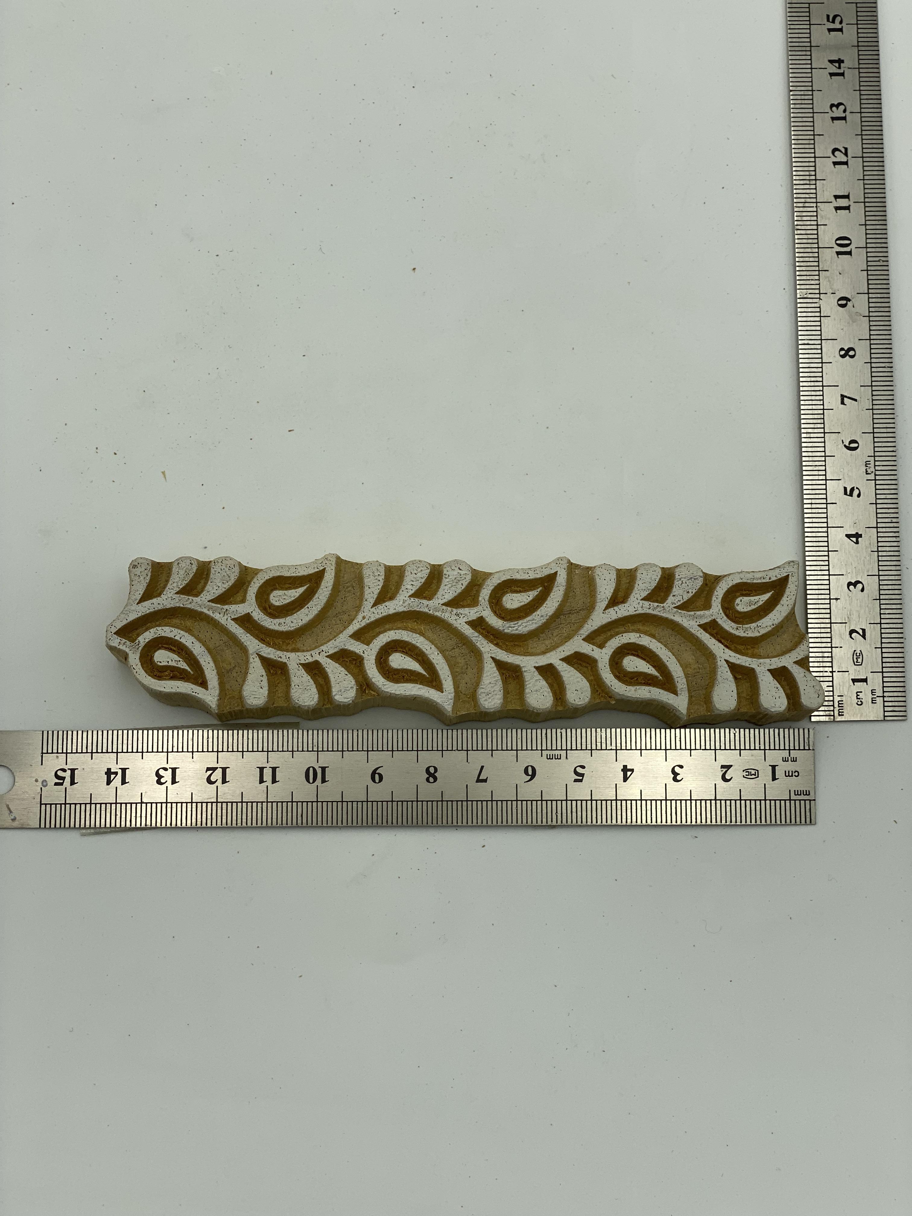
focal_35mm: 52
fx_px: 1827
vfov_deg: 36.8
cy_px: 608
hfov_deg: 28.0
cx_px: 456
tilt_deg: -79.9
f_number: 2
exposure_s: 1/841
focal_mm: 6
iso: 20
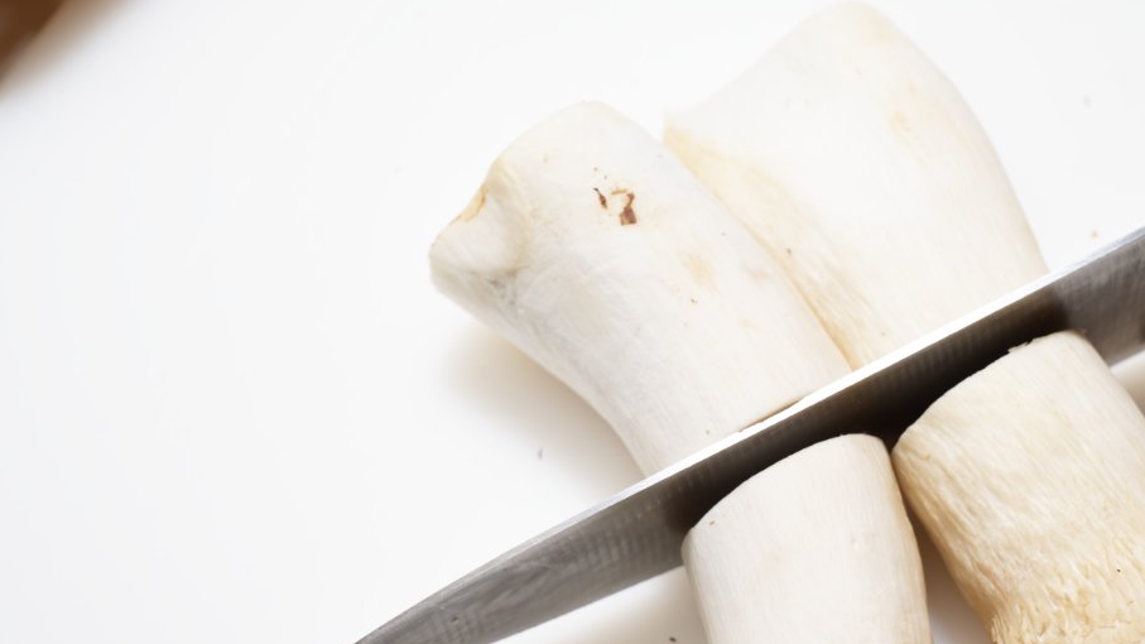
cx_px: 711
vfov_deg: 12.5
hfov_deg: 22.0
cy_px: 448
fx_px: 2945
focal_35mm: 97
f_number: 8
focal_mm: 70
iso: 100
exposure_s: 1/100
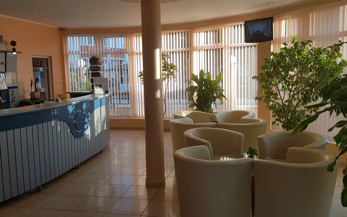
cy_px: 108
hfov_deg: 59.6
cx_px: 186
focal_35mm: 32
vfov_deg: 39.4
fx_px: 303
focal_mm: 4.2
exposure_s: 1/315
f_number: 1.7
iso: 40
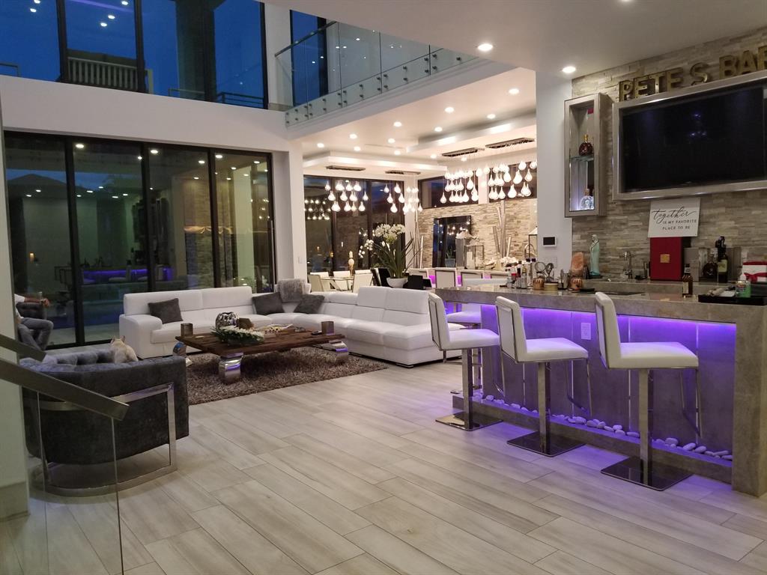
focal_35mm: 26
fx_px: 576
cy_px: 288
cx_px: 384
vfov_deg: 53.1
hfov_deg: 67.3
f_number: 1.7
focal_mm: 4.3
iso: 160
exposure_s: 1/40
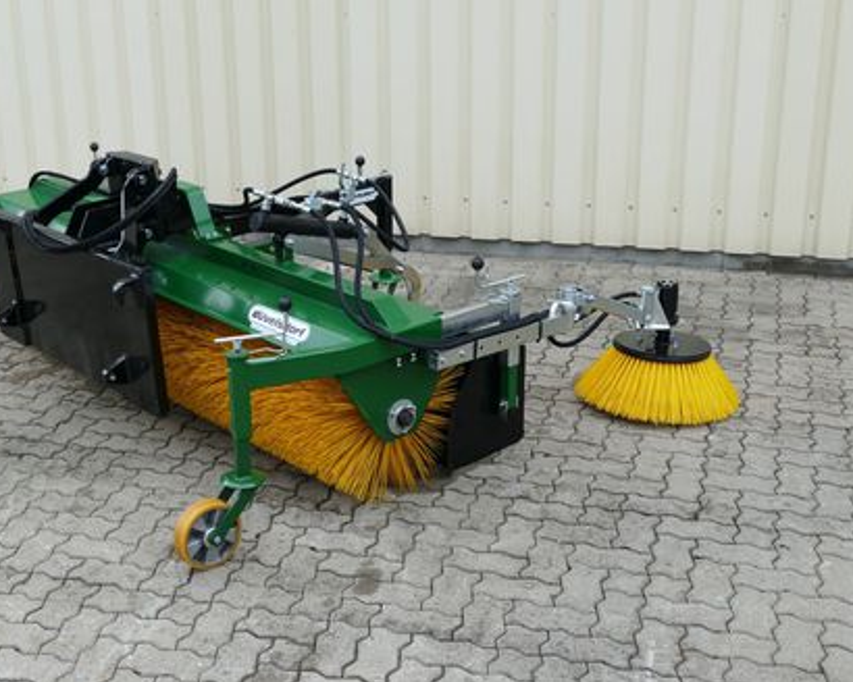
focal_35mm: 48
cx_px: 362
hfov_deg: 38.7
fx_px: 1212
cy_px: 342
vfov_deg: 31.5
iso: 125
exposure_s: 1/500
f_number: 3.2
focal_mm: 15.26
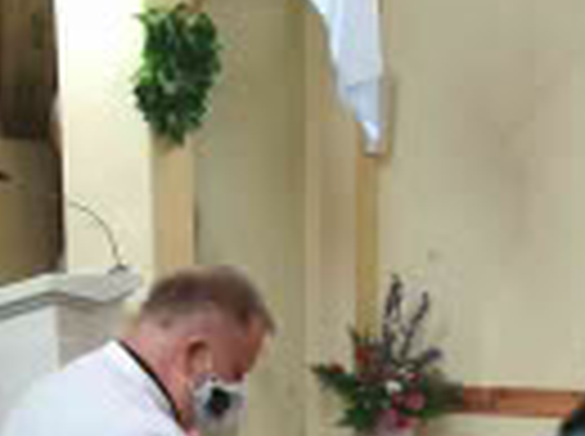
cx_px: 464
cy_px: 580
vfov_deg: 18.4
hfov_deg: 25.9
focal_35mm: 74
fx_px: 1248
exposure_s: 1/25
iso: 250
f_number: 1.9
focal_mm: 3.94
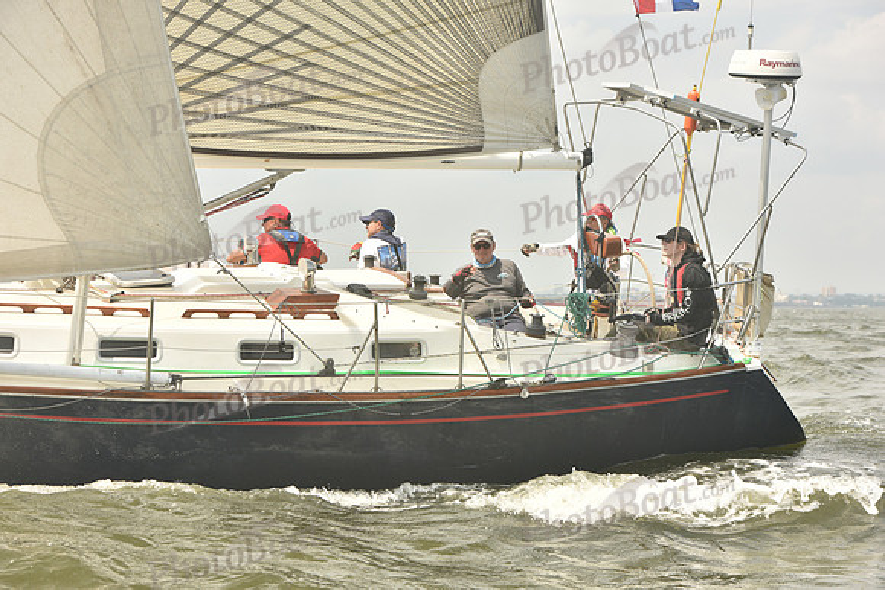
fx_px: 2090
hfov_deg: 23.9
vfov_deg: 16.1
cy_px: 295
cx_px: 442
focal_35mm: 85
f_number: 7.1
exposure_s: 1/800
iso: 250
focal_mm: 85
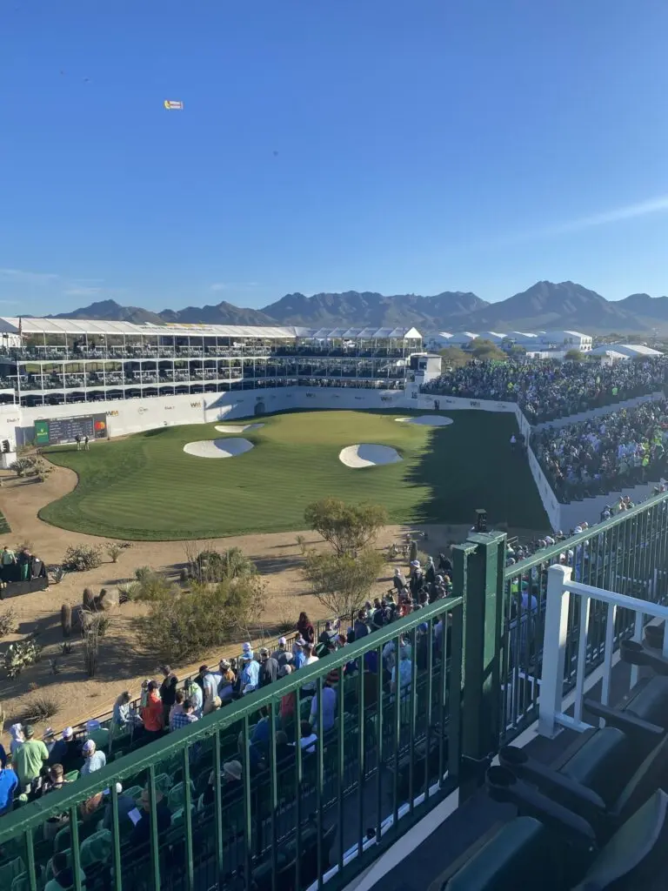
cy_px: 446
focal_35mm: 26
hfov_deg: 53.1
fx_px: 669
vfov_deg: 67.3
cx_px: 334
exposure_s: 1/2146
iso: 32
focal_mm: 4.25
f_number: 1.8
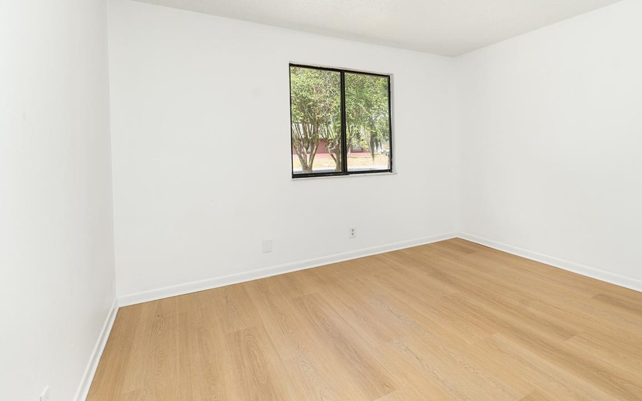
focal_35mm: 20
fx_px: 350
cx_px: 439
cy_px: 156
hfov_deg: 81.6
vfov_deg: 59.0
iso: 400
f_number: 7.1
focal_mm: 14
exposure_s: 1/20
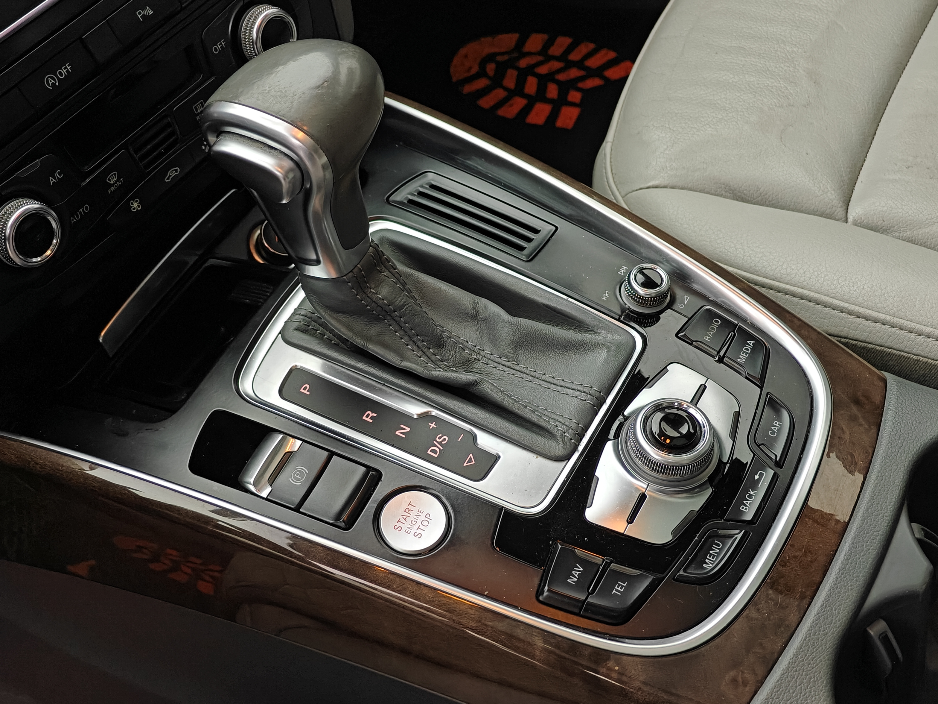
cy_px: 352
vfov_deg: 30.9
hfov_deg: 40.4
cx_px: 469
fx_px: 1274
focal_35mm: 47
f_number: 2
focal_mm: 7.08
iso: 160
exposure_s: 1/100
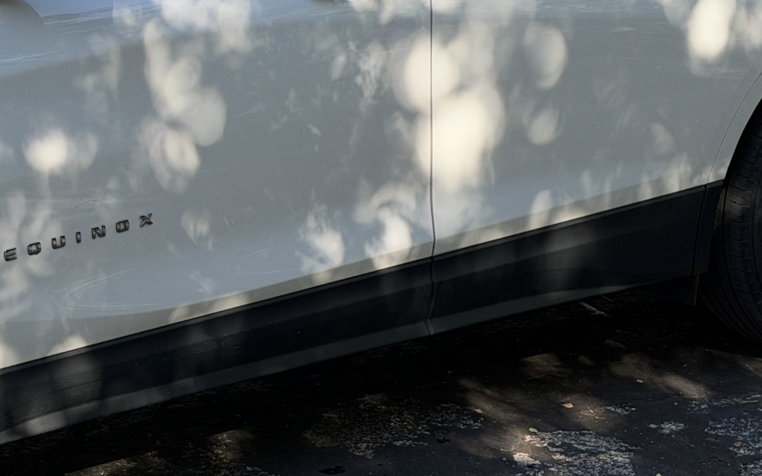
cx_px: 97
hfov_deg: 19.5
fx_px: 2180
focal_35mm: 105
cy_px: 45
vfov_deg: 12.4
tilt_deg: -10.1
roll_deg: +1.5
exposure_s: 1/1116
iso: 64
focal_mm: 6.93
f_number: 1.48
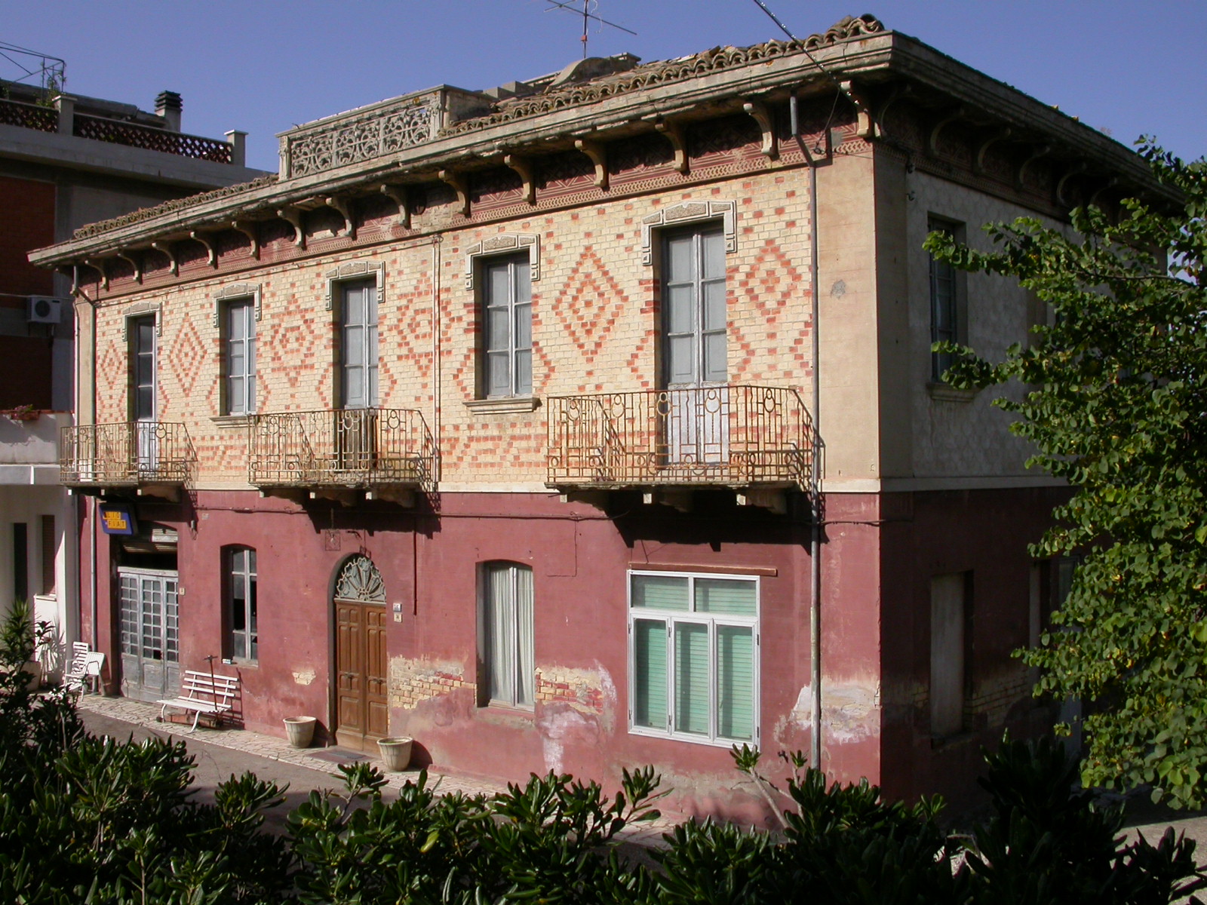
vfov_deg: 37.7
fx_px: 1325
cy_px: 452
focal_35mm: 38
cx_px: 604
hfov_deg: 49.0
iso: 100
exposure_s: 1/517
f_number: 7.5
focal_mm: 7.85
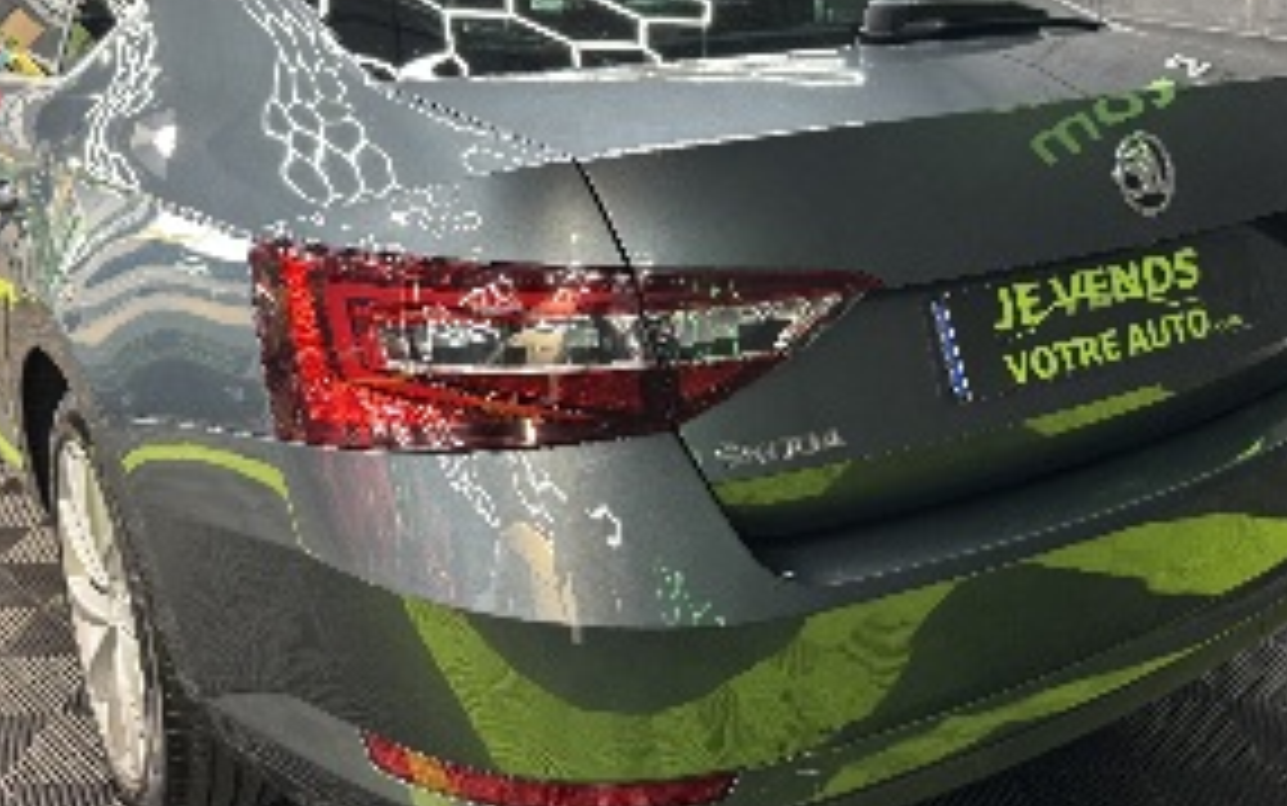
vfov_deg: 34.4
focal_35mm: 37
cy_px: 342
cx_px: 666
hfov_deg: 52.7
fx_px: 1298
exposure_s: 1/50
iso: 250
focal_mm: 6.76
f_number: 1.78
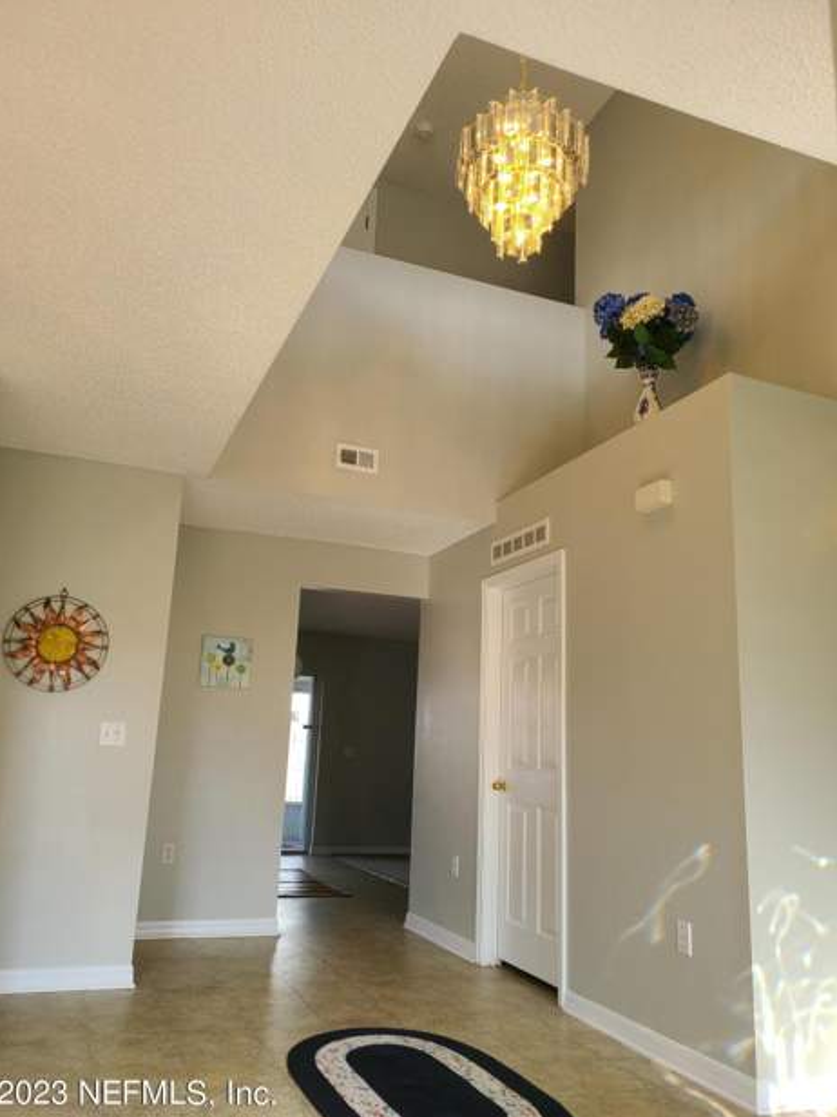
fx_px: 870
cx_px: 404
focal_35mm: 27
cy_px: 566
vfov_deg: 65.3
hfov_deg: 51.3
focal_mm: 5.4
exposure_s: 1/120
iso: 40
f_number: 1.8
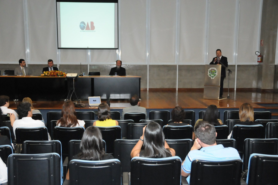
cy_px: 92
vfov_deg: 30.8
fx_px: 336
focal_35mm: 44
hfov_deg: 45.0
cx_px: 139
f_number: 4
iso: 3200
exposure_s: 1/160
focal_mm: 29
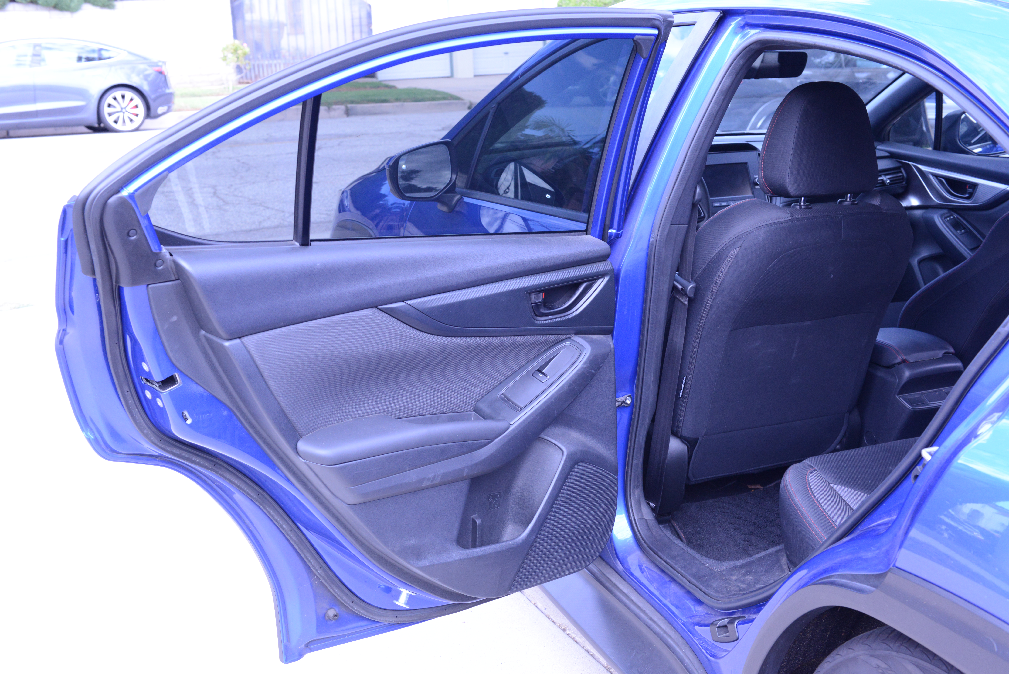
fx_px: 1121
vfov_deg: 33.4
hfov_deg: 48.4
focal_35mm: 40
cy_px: 337
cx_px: 504
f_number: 8
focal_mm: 40
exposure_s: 1/250
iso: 1800
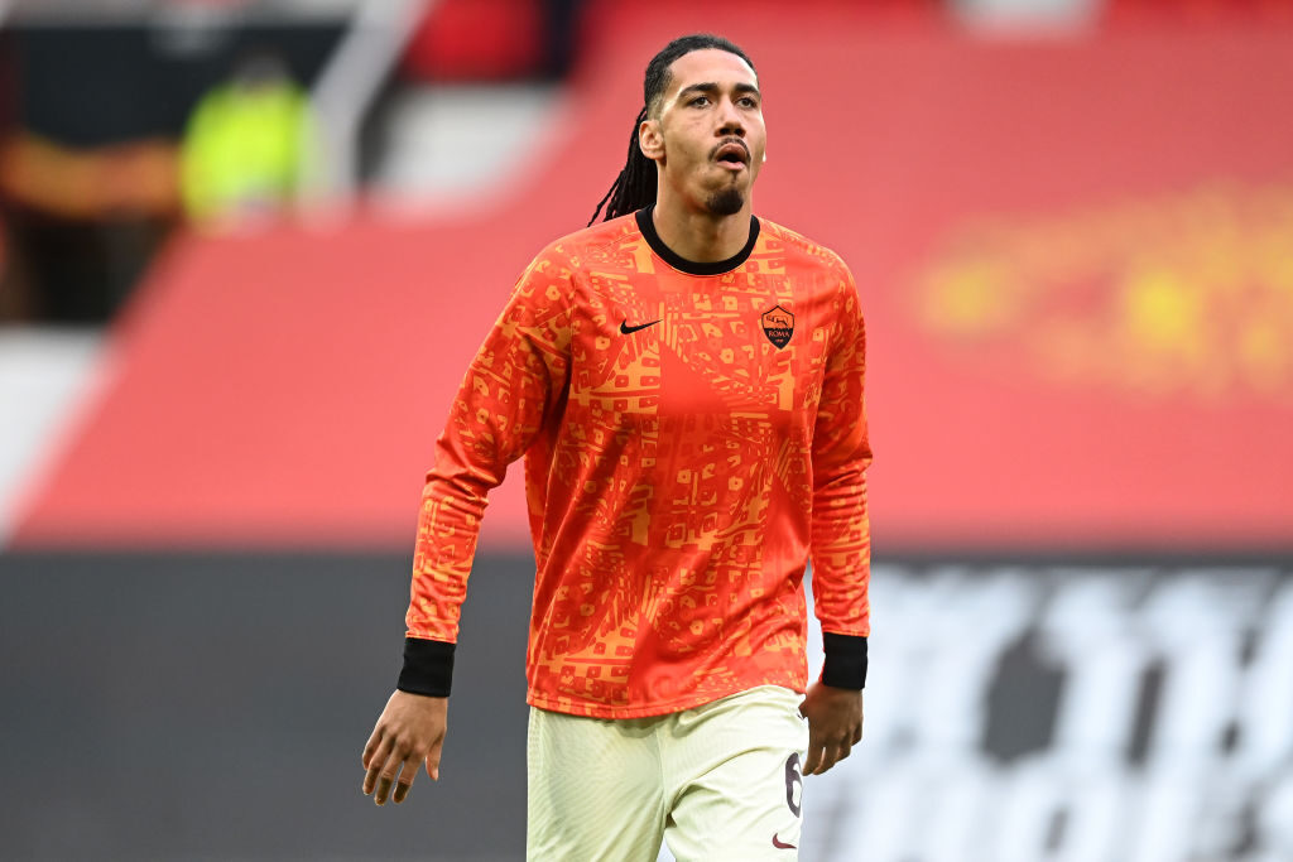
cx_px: 646
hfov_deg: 5.2
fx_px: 14368
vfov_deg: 3.4
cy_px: 431
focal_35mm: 400
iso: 2500
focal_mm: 400
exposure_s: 1/1600
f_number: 3.2
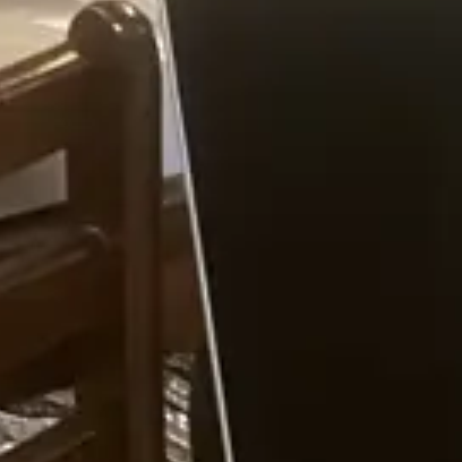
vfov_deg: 9.2
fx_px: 2824
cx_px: 1250
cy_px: 567
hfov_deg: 8.3
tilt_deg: -20.8
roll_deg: +0.5
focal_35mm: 187
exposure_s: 1/50
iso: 320
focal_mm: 3.99
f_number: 1.8
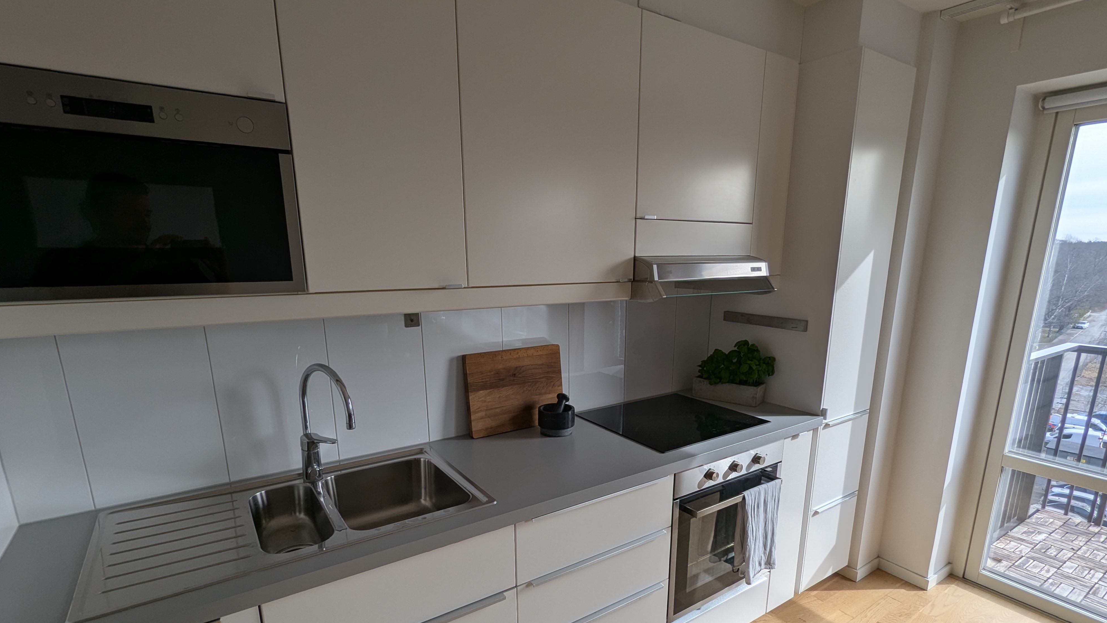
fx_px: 528
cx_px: 568
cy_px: 388
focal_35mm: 18
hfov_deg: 92.6
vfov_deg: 60.3
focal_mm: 2.35
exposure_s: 1/479
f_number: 2.2
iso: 49
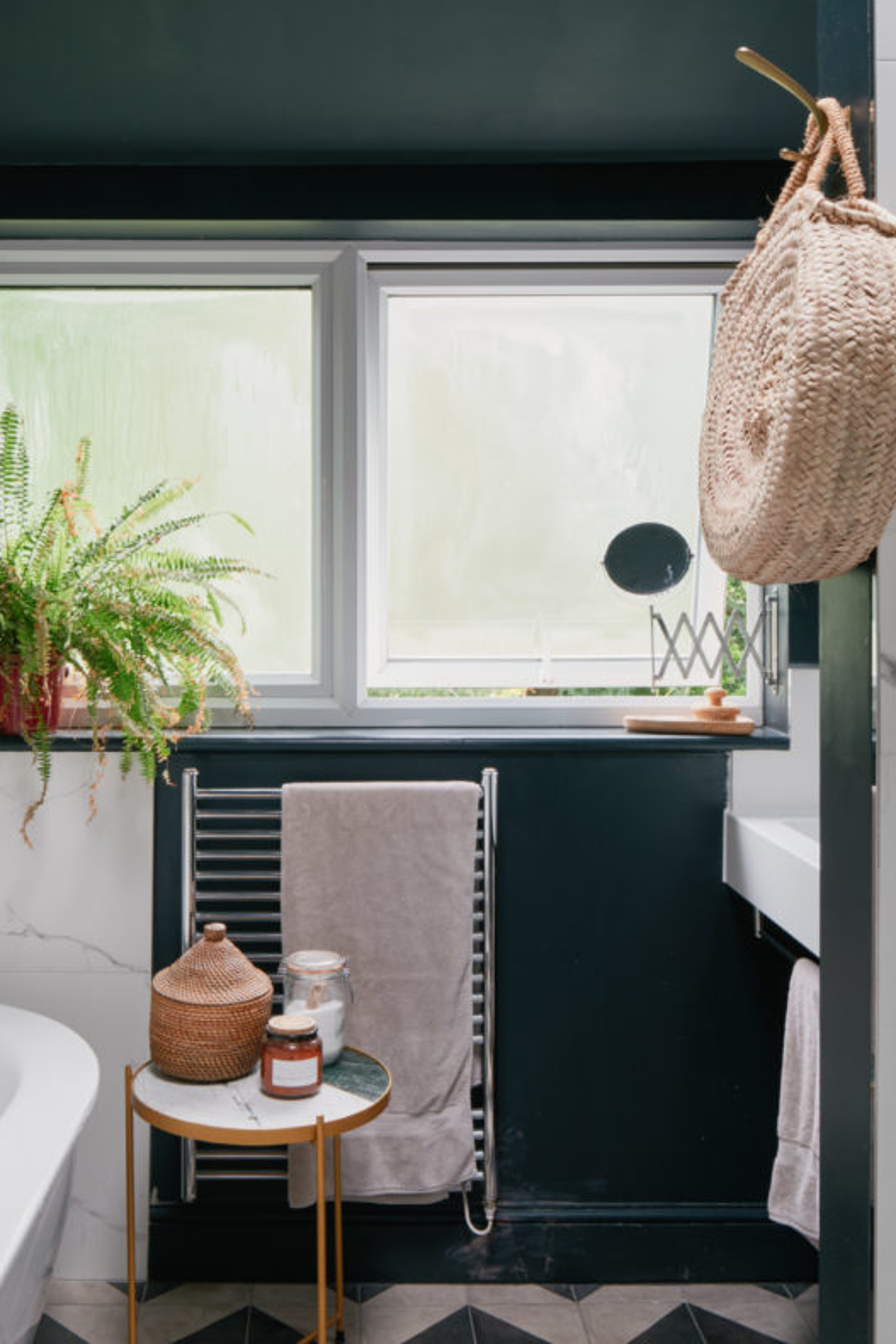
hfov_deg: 37.6
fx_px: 1306
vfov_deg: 54.3
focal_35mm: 35
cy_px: 582
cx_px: 337
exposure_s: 1/2.5
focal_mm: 16
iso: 160
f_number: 11
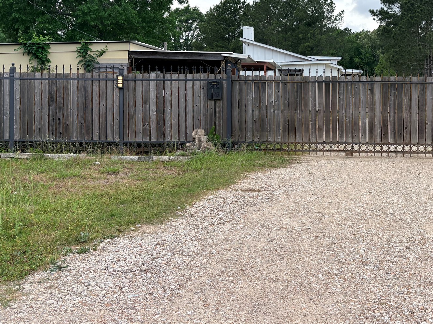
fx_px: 500
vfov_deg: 35.5
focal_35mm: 40
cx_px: 323
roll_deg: +0.0
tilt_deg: -1.5
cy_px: 100
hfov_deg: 45.2
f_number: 1.6
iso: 50
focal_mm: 5.96
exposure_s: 1/2012
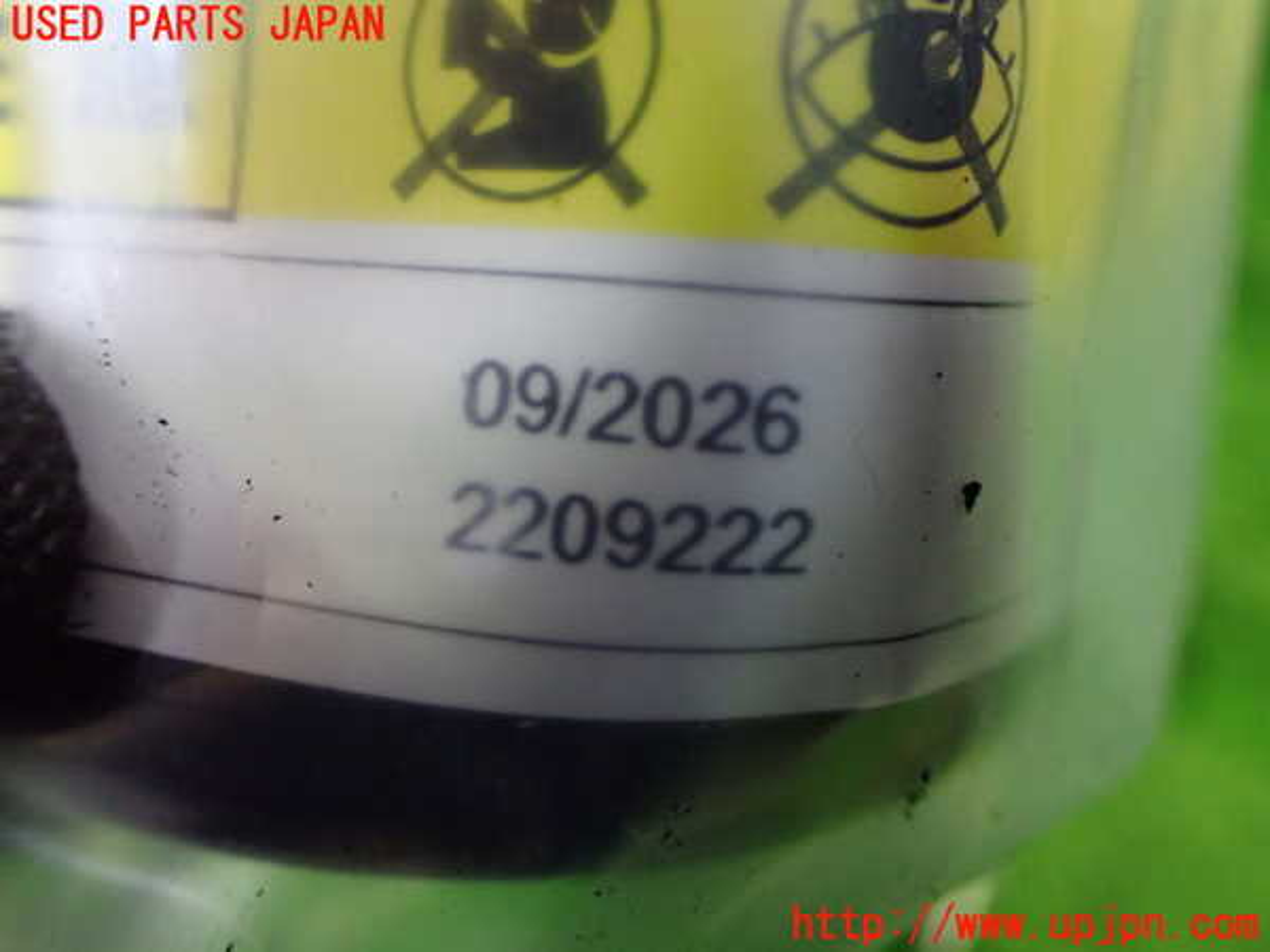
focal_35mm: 30
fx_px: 1101
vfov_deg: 46.8
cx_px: 635
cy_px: 476
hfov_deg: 60.0
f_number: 2.3
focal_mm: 5.4
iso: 800
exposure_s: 1/50
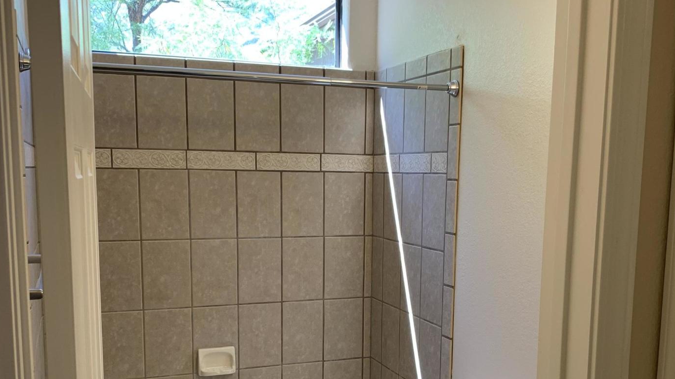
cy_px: 285
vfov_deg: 28.6
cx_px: 360
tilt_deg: -7.3
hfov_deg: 49.4
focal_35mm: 41
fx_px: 734
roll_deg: -0.7
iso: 64
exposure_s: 1/120
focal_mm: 4.25
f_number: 1.8
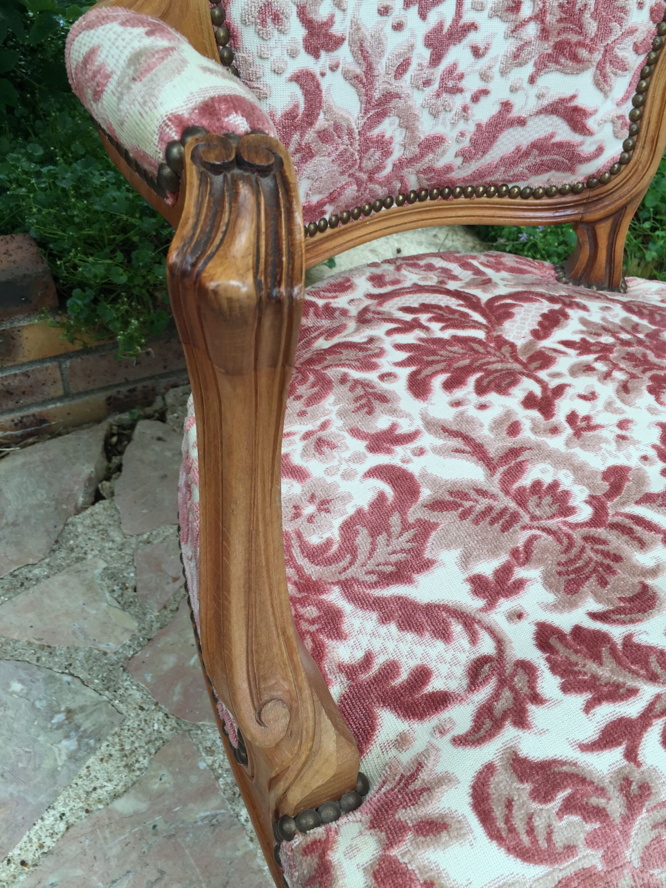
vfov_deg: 61.7
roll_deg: -11.1
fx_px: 744
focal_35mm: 29
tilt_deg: -43.8
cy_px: 444
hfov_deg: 48.2
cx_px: 333
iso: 32
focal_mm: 4.15
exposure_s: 1/167
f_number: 2.2
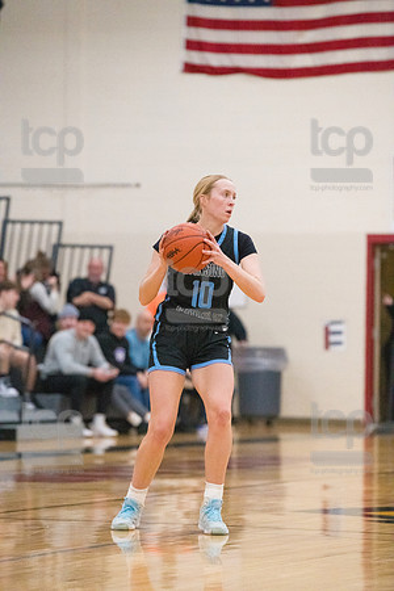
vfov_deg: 11.1
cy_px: 296
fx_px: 3037
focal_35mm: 185
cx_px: 197
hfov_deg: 7.4
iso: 8000
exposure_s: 1/1600
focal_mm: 185
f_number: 4
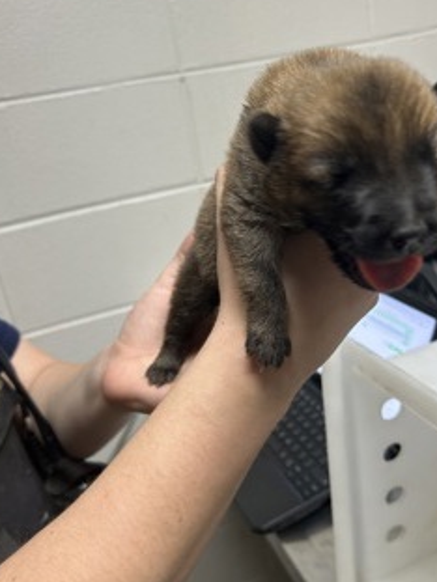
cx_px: 266
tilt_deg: -23.3
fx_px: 589
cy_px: 304
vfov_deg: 52.6
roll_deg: +6.7
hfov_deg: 40.5
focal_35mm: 35
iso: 100
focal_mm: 5.7
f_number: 1.5
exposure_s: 1/100
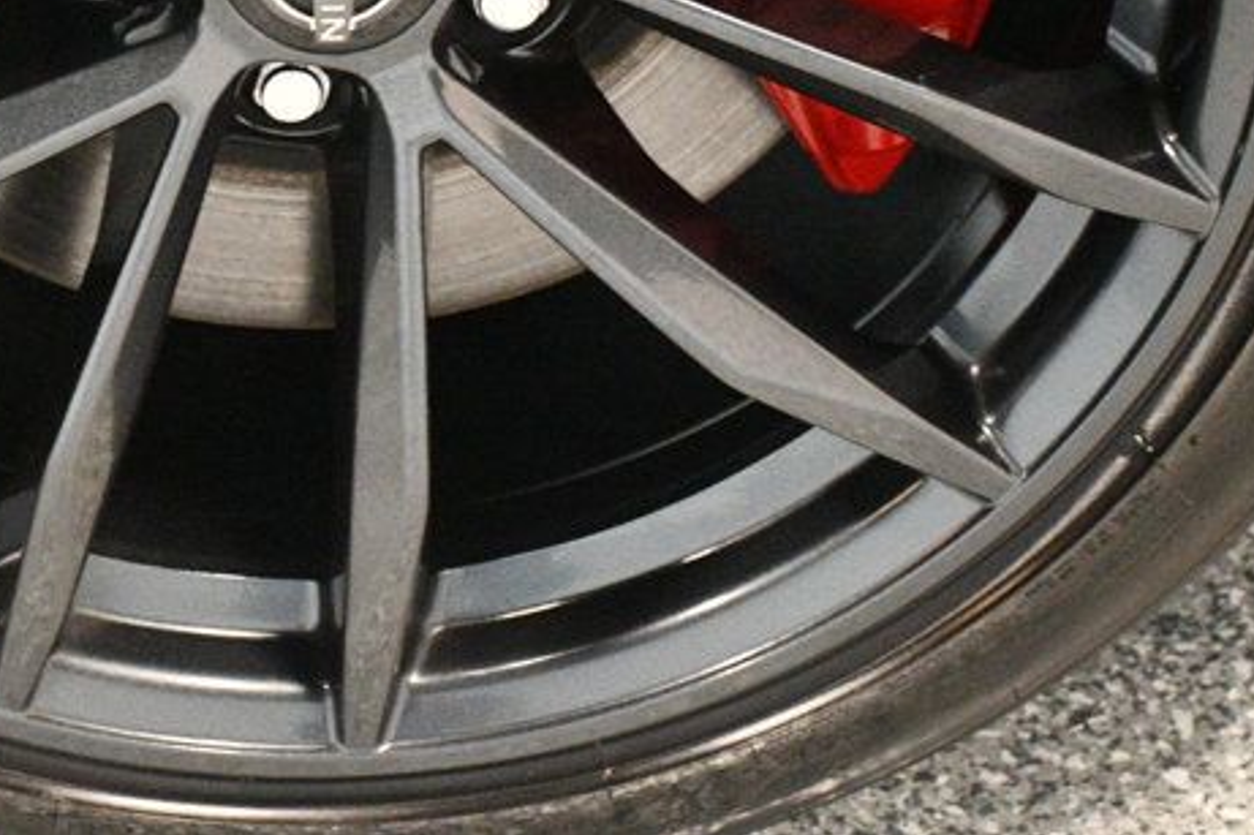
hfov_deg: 14.6
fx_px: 4875
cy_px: -76
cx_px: 354
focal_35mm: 140
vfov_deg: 9.7
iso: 6400
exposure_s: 1/60
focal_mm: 42
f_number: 4.5
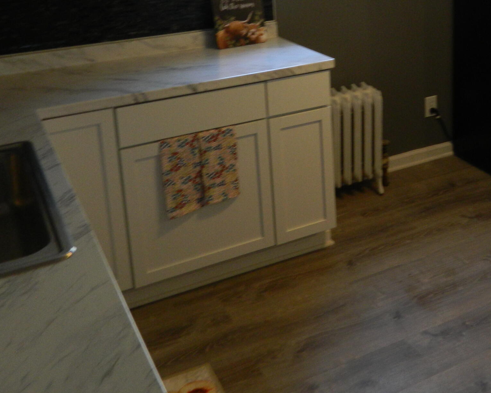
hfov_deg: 37.8
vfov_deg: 30.1
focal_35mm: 48
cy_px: 40
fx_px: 698
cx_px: 369
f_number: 3.1
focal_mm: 4.5
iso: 140
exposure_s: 1/30
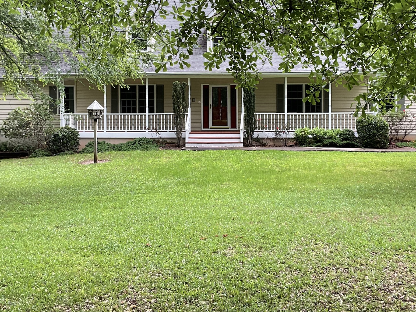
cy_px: 116
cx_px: 228
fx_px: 601
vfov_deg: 29.0
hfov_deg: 38.2
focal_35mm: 50
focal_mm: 3
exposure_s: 1/120
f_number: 1.8
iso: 20
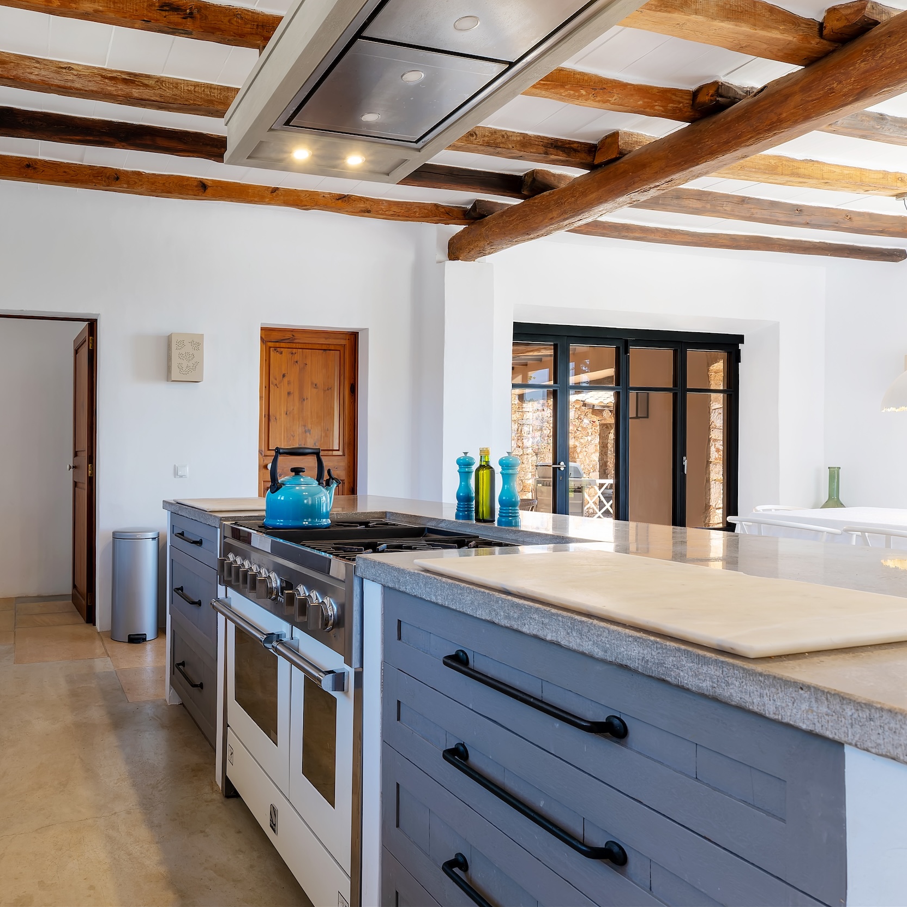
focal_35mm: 23
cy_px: 454
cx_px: 236
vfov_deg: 67.3
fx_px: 682
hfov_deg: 63.6
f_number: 8
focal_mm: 12
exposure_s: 1/20
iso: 200
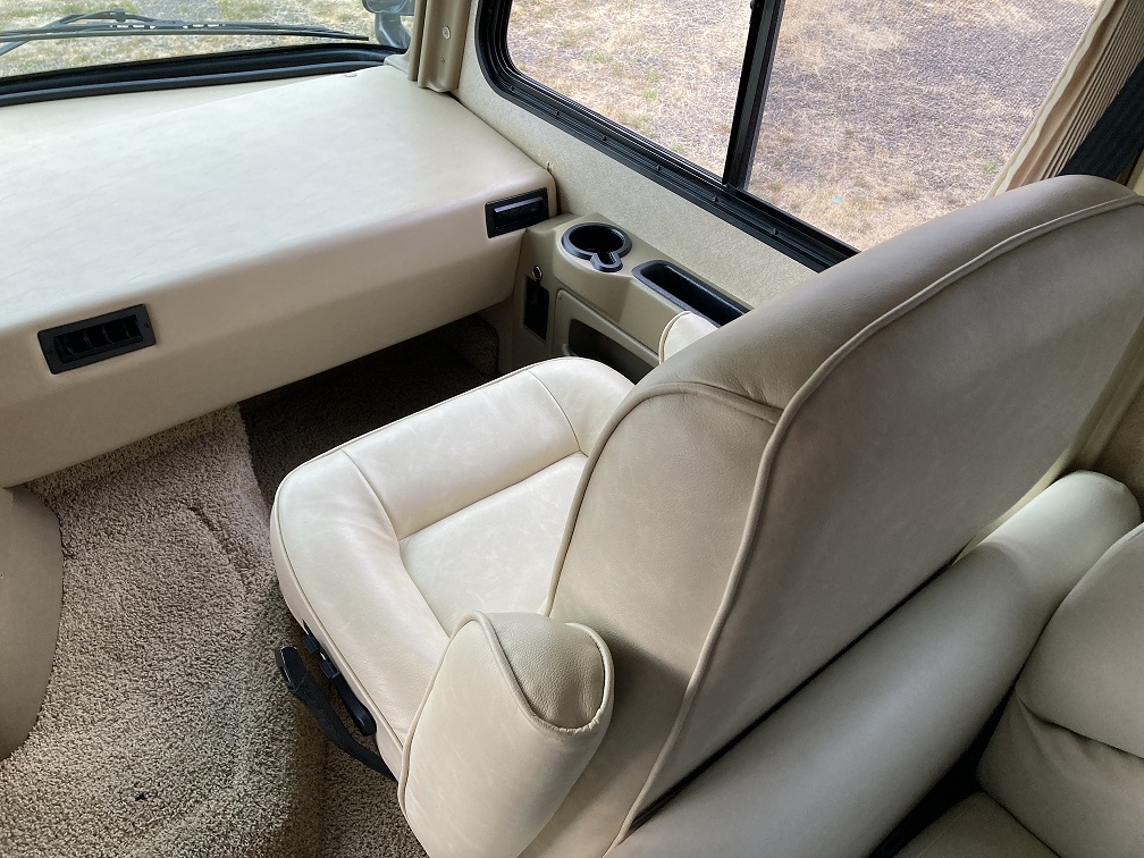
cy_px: 429
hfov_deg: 63.4
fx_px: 925
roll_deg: +1.2
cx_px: 572
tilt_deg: -41.9
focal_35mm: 28
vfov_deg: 49.7
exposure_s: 1/106
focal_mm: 3.99
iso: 80
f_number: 1.8
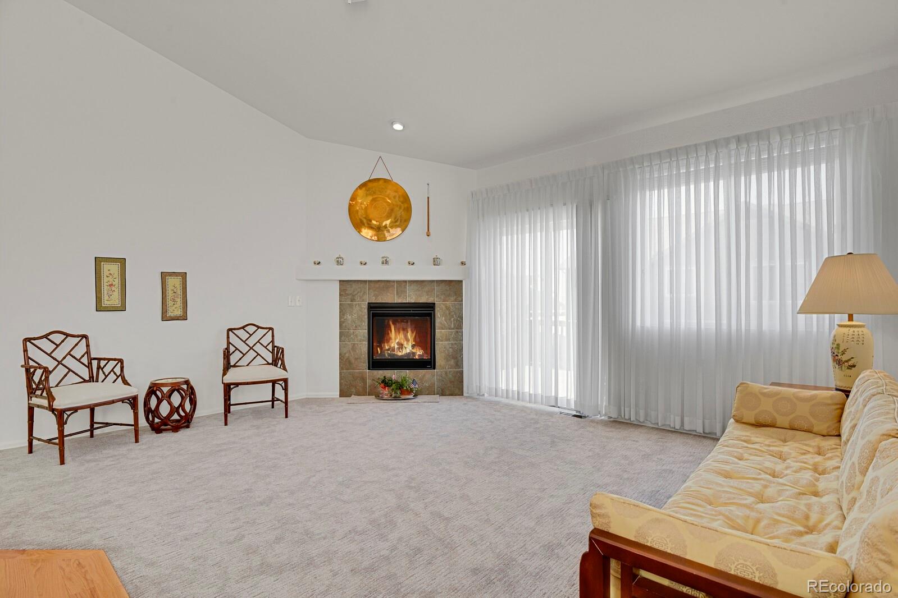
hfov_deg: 93.3
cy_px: 299
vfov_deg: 70.4
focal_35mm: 17
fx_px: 424
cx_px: 449
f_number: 8
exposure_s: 1/2
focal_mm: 17
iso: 250
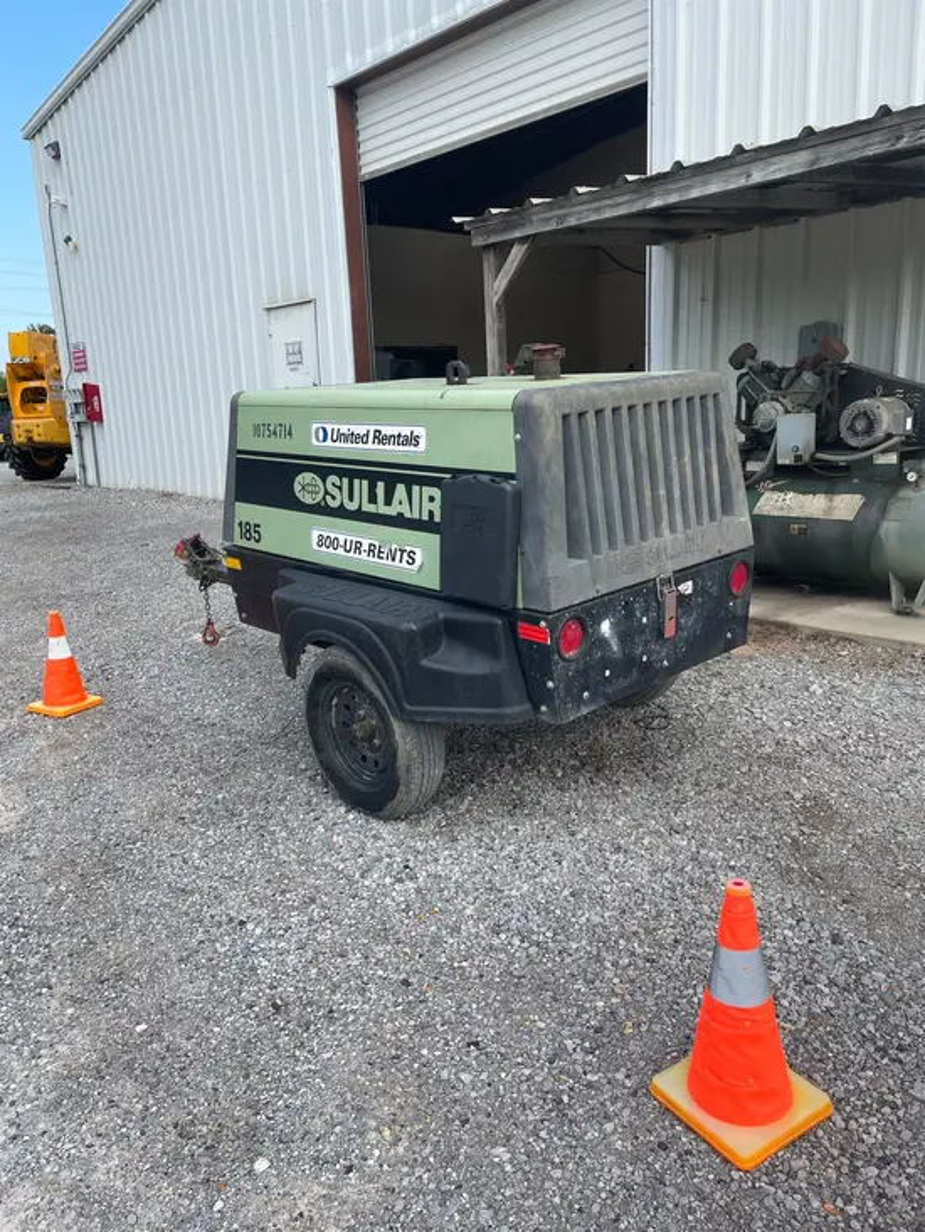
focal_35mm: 26
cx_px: 462
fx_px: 926
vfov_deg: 67.3
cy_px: 616
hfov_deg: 53.1
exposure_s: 1/1182
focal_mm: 4.2
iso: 32
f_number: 1.6
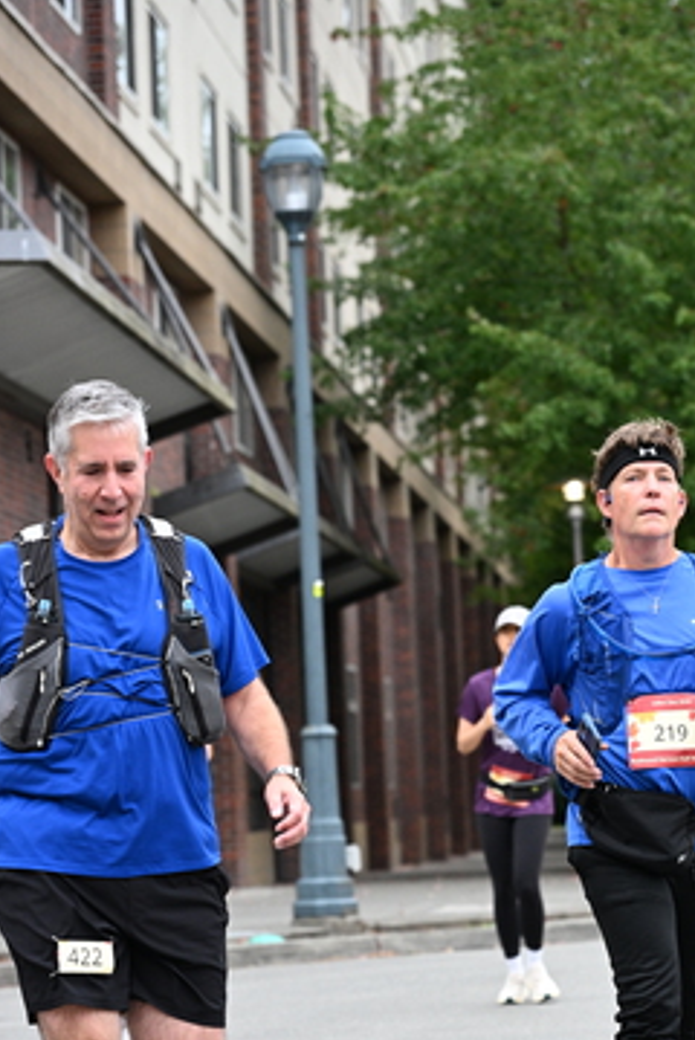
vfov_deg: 16.1
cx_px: 433
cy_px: 753
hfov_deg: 10.8
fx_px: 3670
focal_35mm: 127
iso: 1600
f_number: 4
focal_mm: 83
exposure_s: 1/640
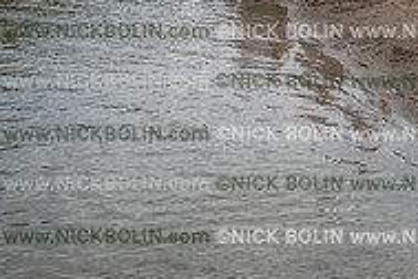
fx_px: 964
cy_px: -123
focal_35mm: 83
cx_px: 385
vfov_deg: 15.4
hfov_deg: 23.7
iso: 160
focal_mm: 27
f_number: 3.2
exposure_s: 1/640
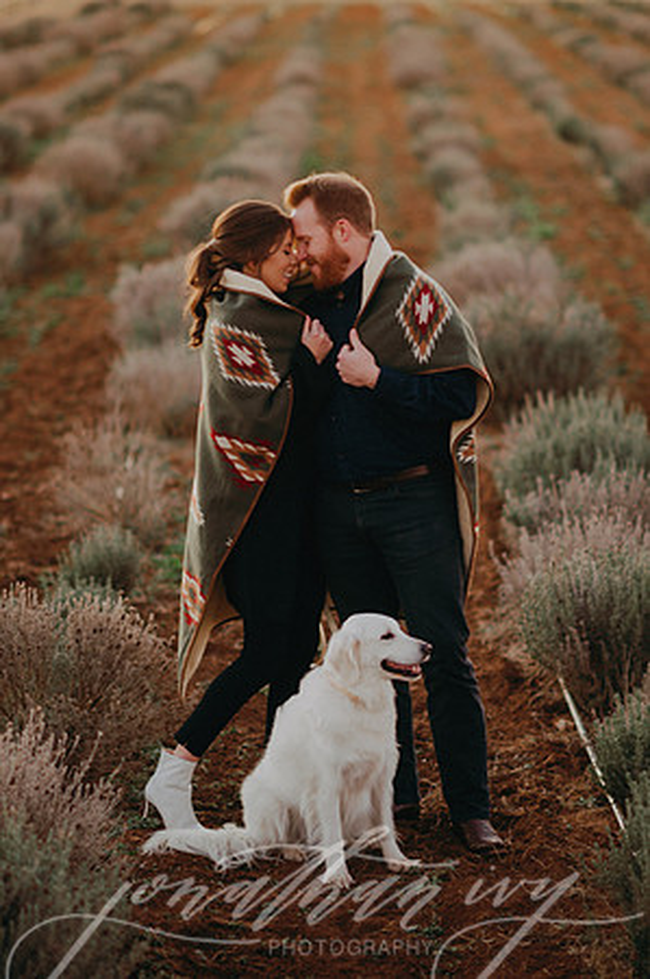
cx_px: 320
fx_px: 3534
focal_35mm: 130
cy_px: 480
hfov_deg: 10.5
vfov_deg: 15.8
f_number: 1.4
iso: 64
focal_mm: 85
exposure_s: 1/100
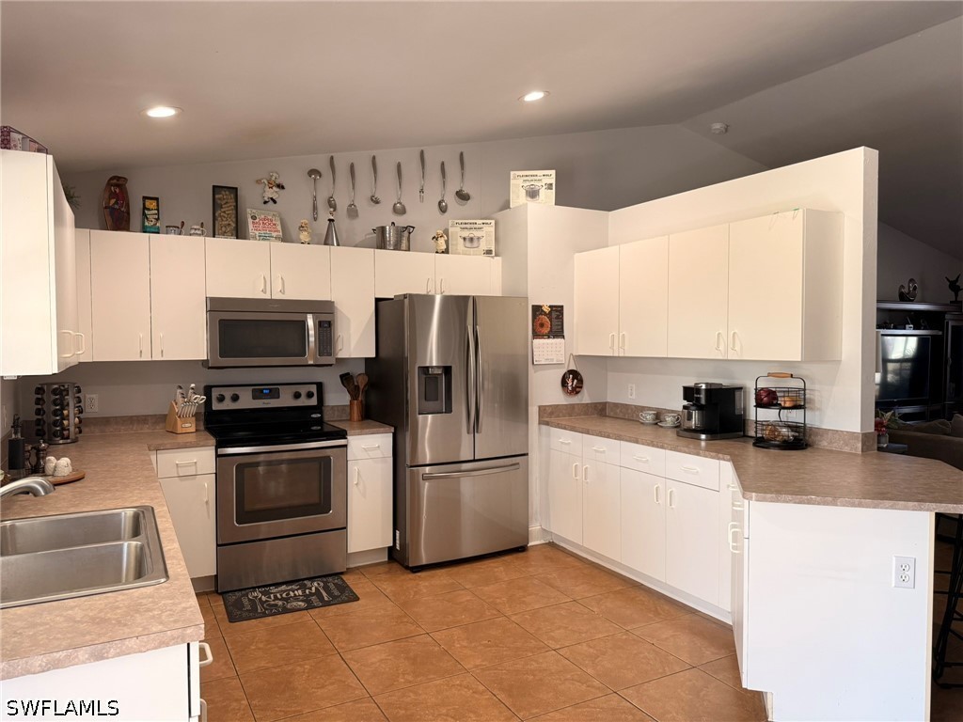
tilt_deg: -1.7
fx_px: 668
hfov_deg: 71.6
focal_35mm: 24
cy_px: 361
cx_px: 482
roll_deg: +0.4
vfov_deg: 56.8
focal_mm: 6.76
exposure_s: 1/120
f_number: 1.78
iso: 200
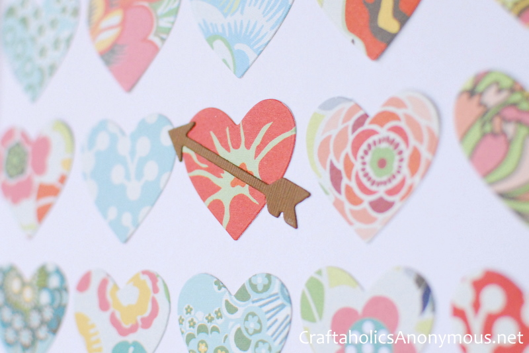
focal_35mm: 52
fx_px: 772
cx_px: 264
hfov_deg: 37.8
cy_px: 176
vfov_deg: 25.8
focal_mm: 35
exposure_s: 1/80
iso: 1600
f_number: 2.8
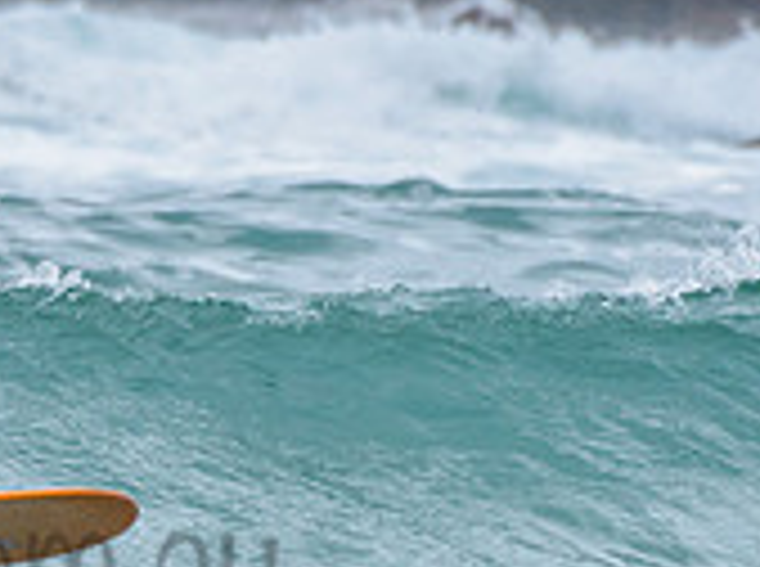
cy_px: 348
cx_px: -285
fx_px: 44474
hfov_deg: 1.0
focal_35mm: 2030
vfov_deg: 0.7
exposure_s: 1/1250
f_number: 5.6
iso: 500
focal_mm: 500
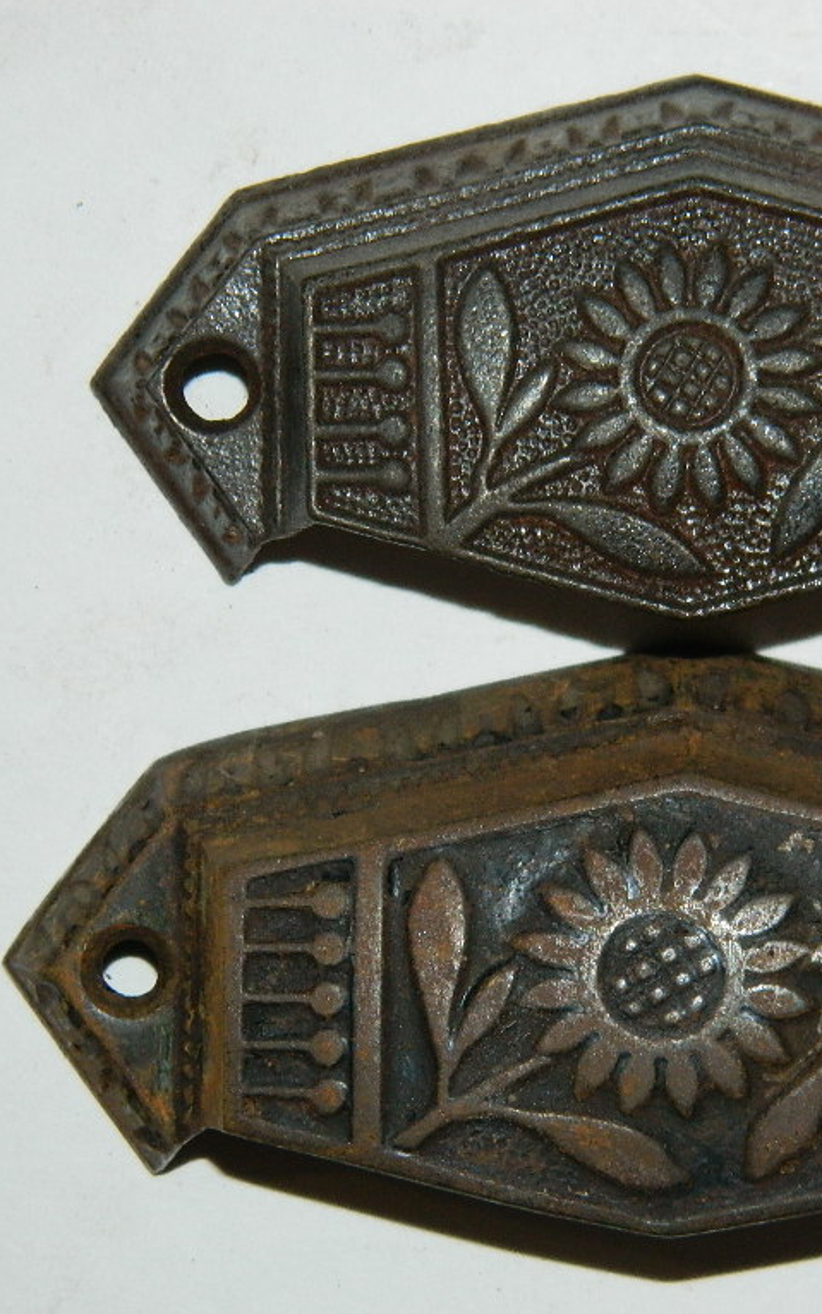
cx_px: 698
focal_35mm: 146
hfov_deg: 9.0
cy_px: 657
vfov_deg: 14.3
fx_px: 5231
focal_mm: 18.6
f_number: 4.5
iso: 200
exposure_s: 1/60
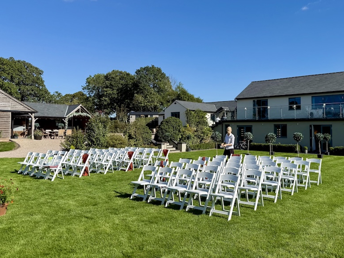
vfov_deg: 45.4
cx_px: 207
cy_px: 117
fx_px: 308
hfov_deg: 57.9
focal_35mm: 31
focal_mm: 6.76
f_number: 1.78
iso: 80
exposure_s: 1/4673
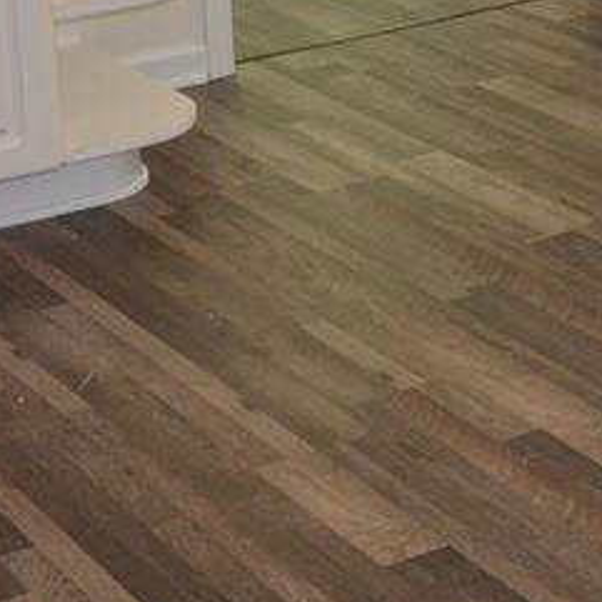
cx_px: 609
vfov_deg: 13.9
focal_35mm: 122
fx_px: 2400
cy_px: -101
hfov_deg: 14.1
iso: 400
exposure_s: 1/60
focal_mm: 18
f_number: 3.5
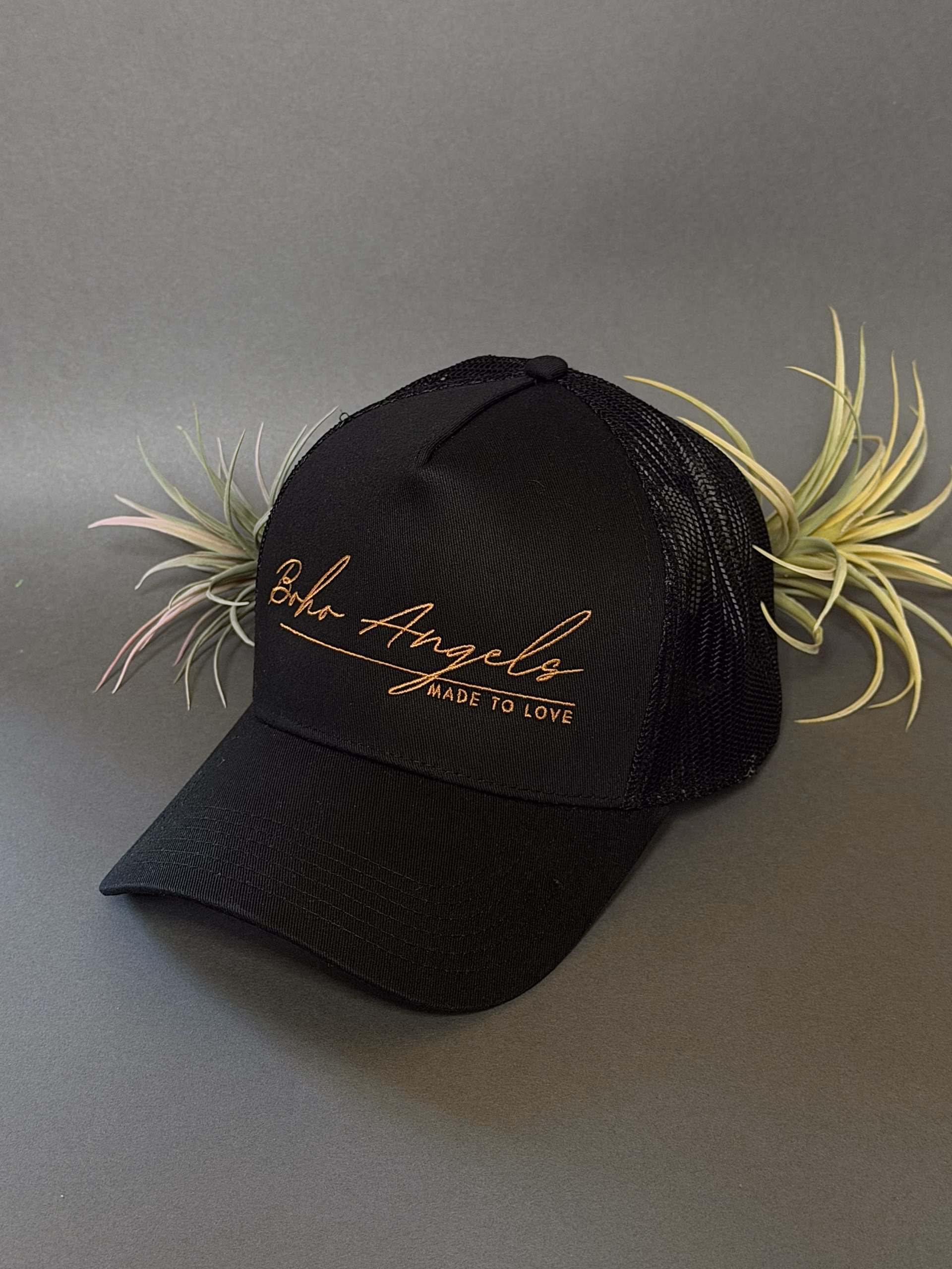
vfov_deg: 39.7
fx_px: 1760
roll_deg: +0.2
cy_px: 634
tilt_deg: -25.5
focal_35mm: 48
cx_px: 476
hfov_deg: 30.3
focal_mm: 6.76
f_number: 1.78
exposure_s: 1/54
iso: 250
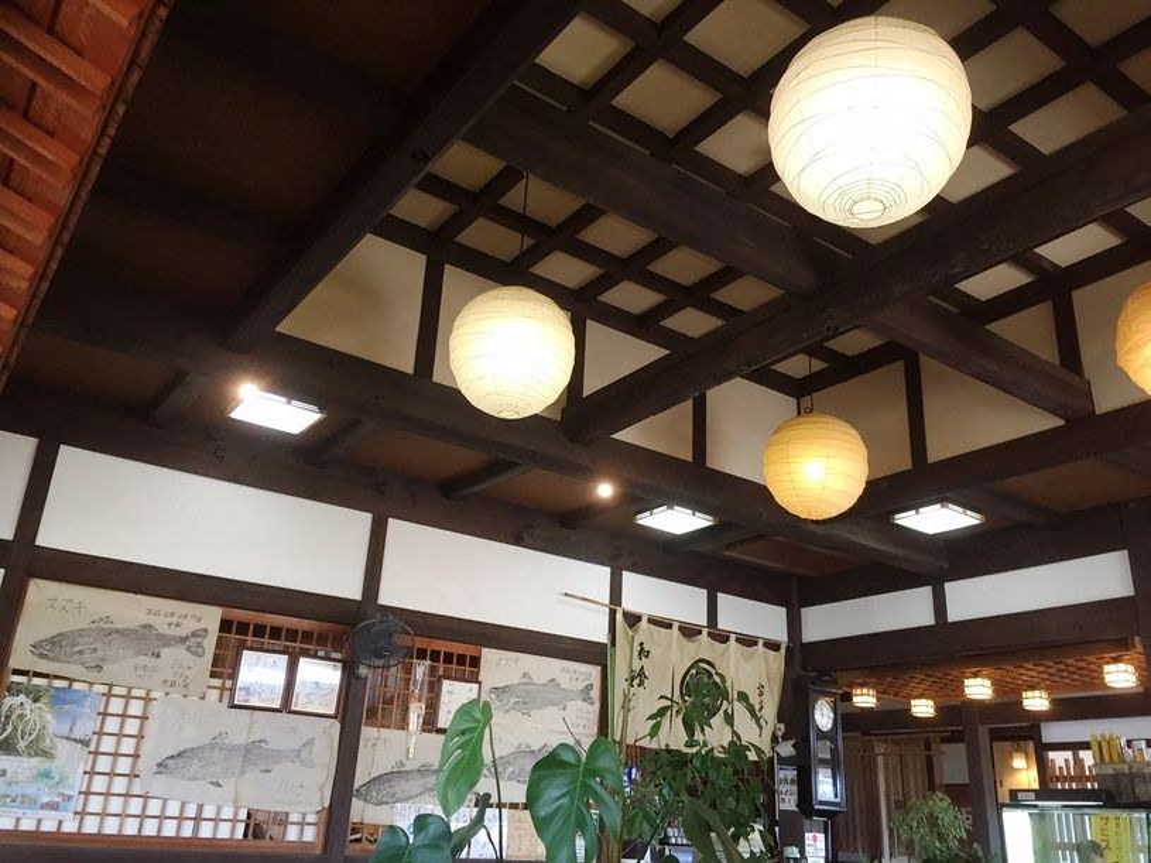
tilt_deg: +21.1
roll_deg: -5.0
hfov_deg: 61.7
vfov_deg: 48.2
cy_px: 432
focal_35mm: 29
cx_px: 576
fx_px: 964
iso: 50
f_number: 2.2
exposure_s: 1/30
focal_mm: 4.15
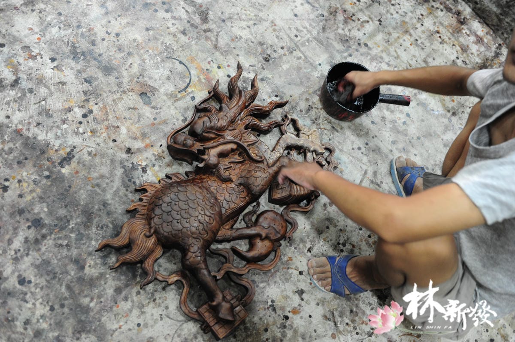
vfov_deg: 38.8
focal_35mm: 34
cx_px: 258
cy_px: 171
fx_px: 486
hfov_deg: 55.8
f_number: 3.2
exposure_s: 1/20
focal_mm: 34
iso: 1600
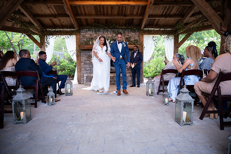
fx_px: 154
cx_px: 116
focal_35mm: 24
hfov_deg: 73.8
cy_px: 77
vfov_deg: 53.1
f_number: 4
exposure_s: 1/125
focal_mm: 24
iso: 1600
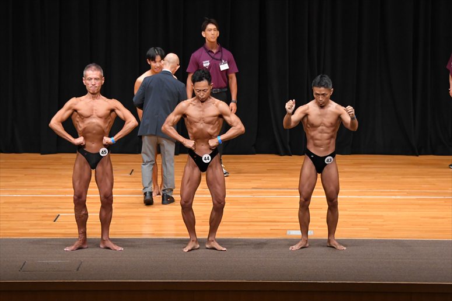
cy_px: 150
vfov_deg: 7.9
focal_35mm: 174
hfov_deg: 11.8
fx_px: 2184
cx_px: 226
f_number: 5.6
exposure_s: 1/400
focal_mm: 116
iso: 4000
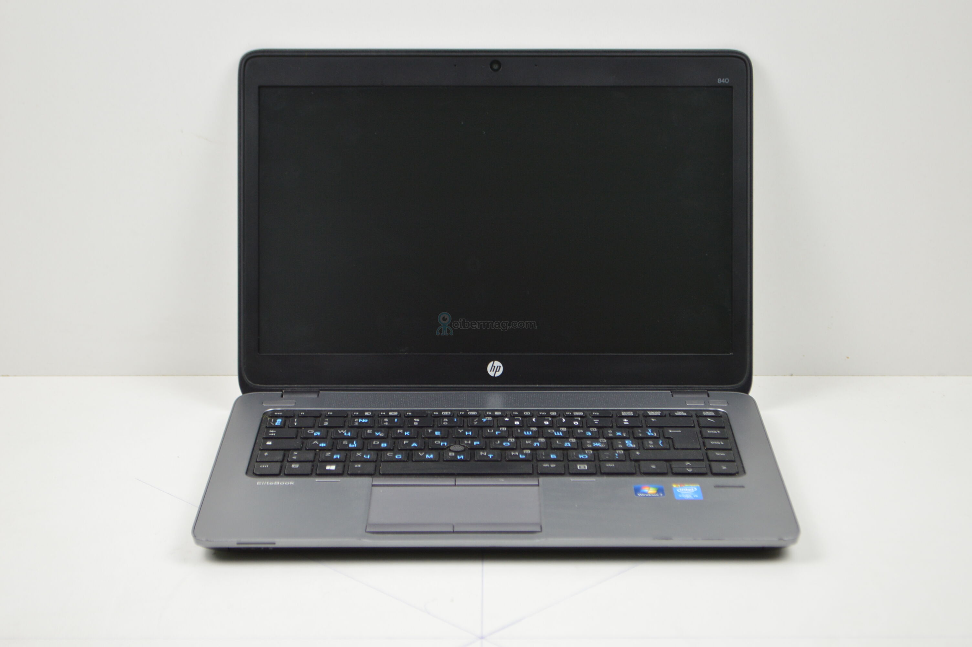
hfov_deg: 28.1
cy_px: 324
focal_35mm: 72
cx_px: 486
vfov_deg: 18.9
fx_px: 1942
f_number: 5.6
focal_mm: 48
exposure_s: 1/50
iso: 400
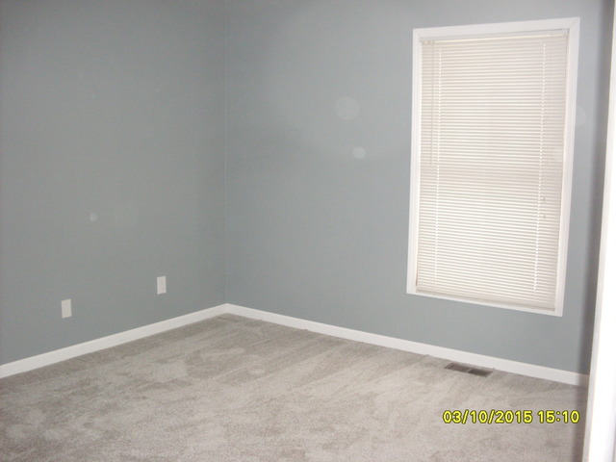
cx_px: 308
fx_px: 676
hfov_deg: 49.0
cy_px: 231
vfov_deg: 37.7
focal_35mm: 38
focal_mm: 6.3
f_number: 2.8
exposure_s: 1/45
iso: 200
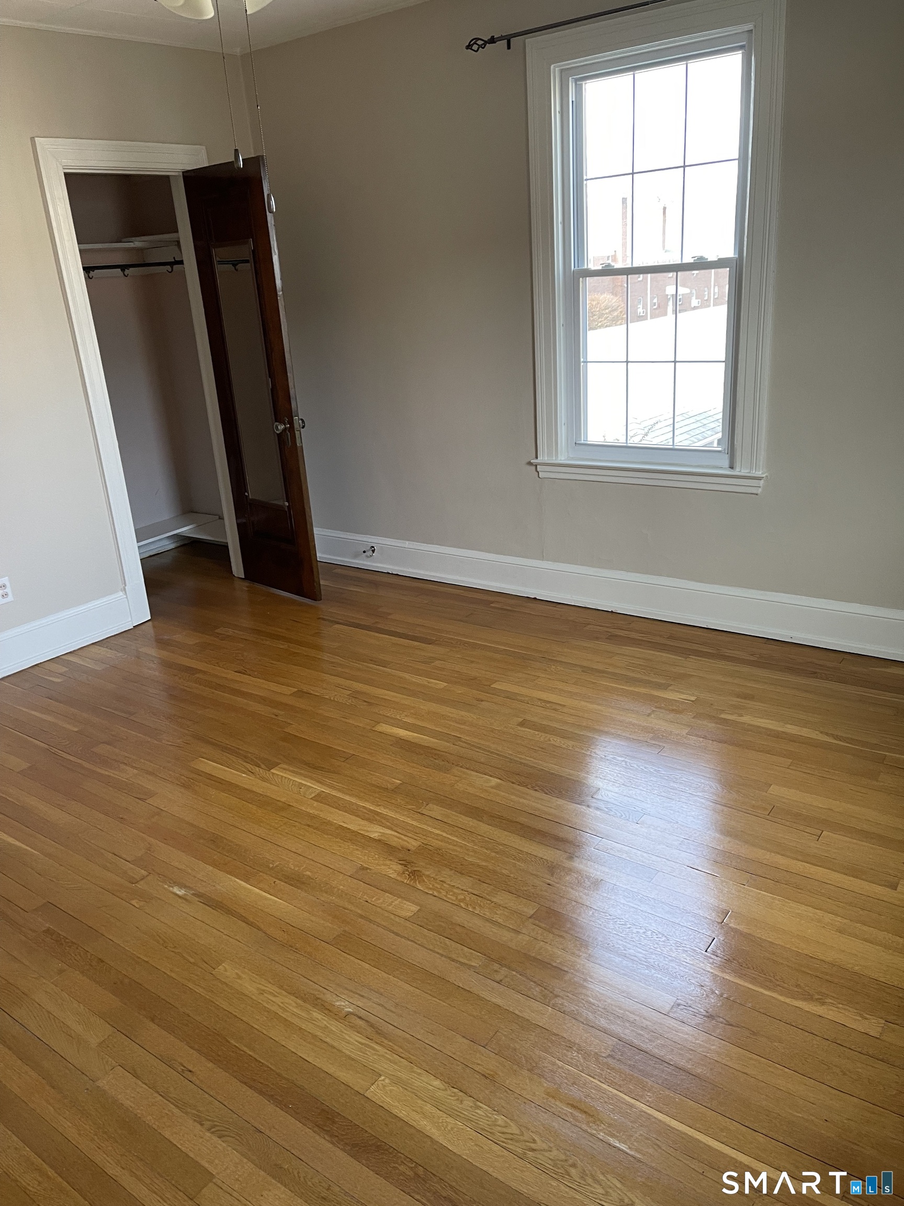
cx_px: 452
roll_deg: +3.3
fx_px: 905
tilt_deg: -20.8
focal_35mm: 26
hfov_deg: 53.1
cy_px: 603
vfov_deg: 67.3
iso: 125
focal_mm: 5.1
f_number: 1.6
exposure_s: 1/95
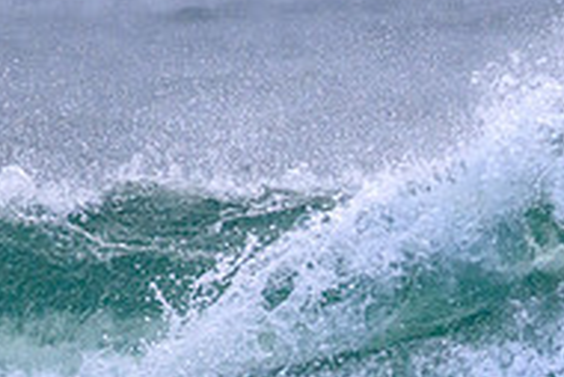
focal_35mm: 2446
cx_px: 820
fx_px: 38349
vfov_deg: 0.6
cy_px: 401
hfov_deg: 0.8
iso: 2200
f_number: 11
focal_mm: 760
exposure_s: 1/1600
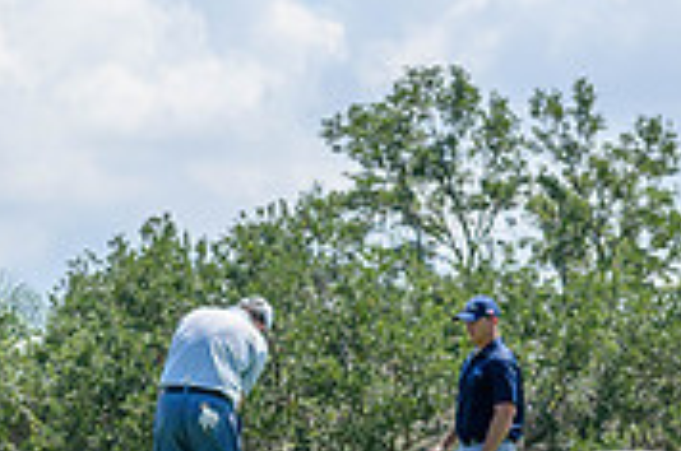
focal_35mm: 343
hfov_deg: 6.0
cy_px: 304
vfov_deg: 4.0
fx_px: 6477
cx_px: 176
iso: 200
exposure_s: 1/800
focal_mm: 70
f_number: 7.1
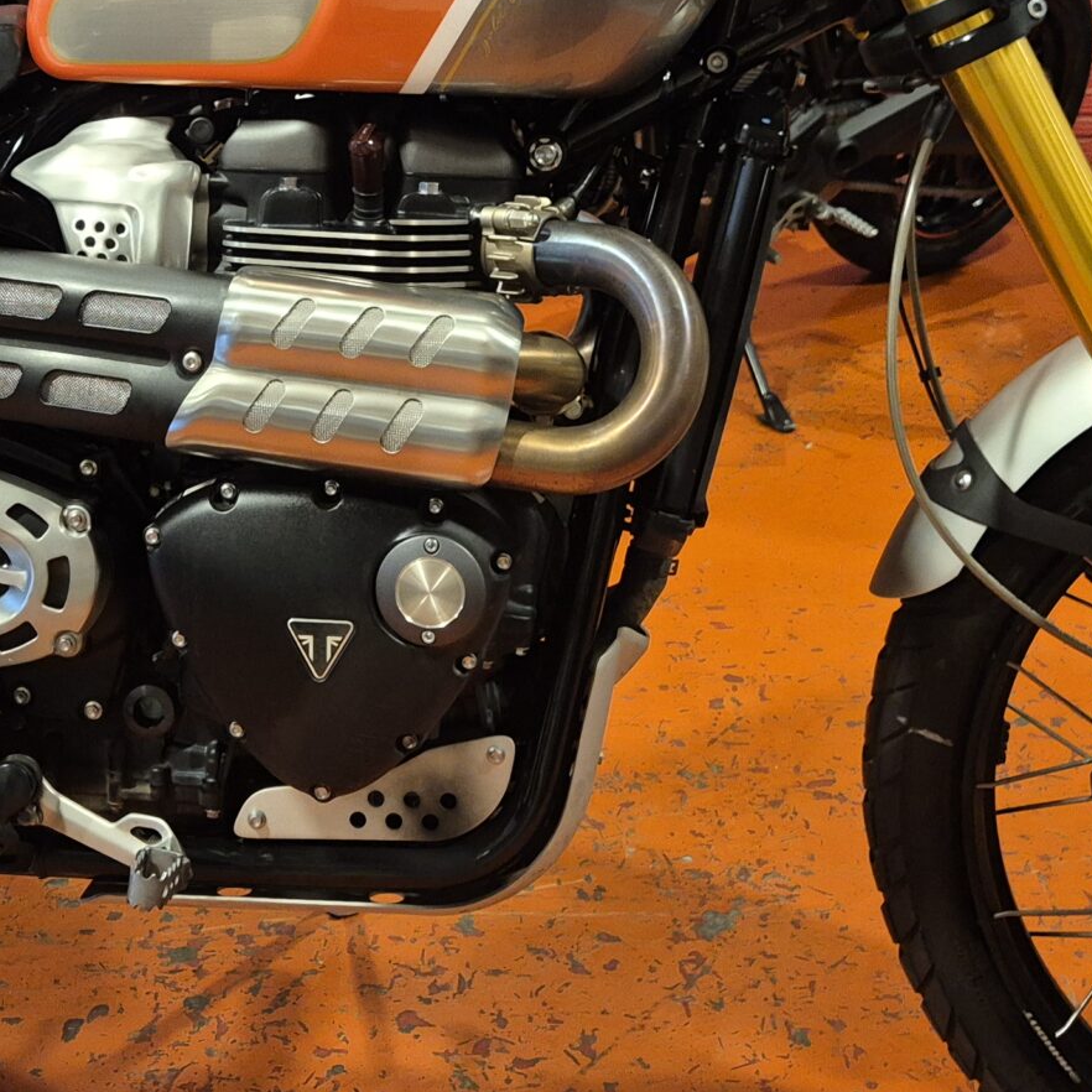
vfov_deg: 28.2
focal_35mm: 59
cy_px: 162
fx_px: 2106
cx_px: 375
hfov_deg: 28.9
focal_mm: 5.4
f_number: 1.8
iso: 640
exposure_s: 1/100
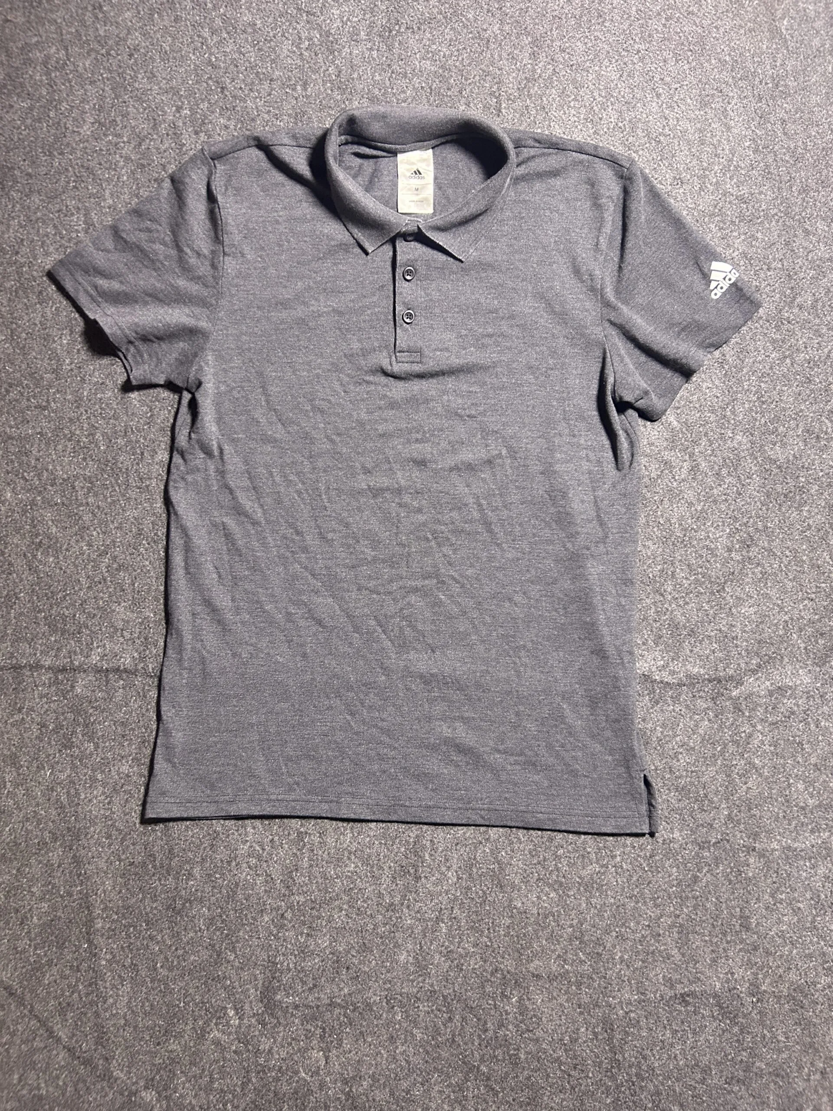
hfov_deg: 53.1
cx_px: 416
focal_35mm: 26
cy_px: 556
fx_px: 834
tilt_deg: -63.4
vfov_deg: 67.3
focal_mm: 5.7
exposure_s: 1/33
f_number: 1.5
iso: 400
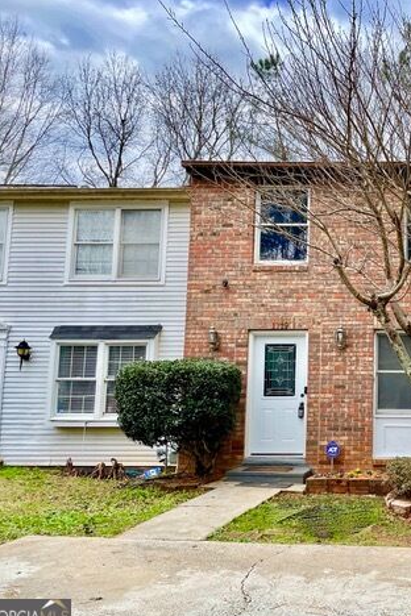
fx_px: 634
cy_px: 315
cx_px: 398
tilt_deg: +7.4
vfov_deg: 51.9
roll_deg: -0.3
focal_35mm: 37
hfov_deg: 33.3
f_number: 1.6
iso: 32
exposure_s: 1/1072
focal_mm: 4.2
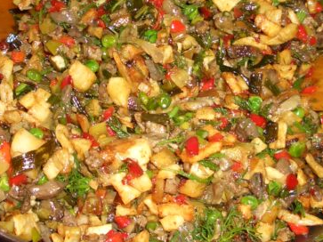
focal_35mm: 74
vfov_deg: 19.9
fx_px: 690
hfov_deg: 26.3
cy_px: 100
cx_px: 177
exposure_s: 1/60
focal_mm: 5.8
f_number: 2.6
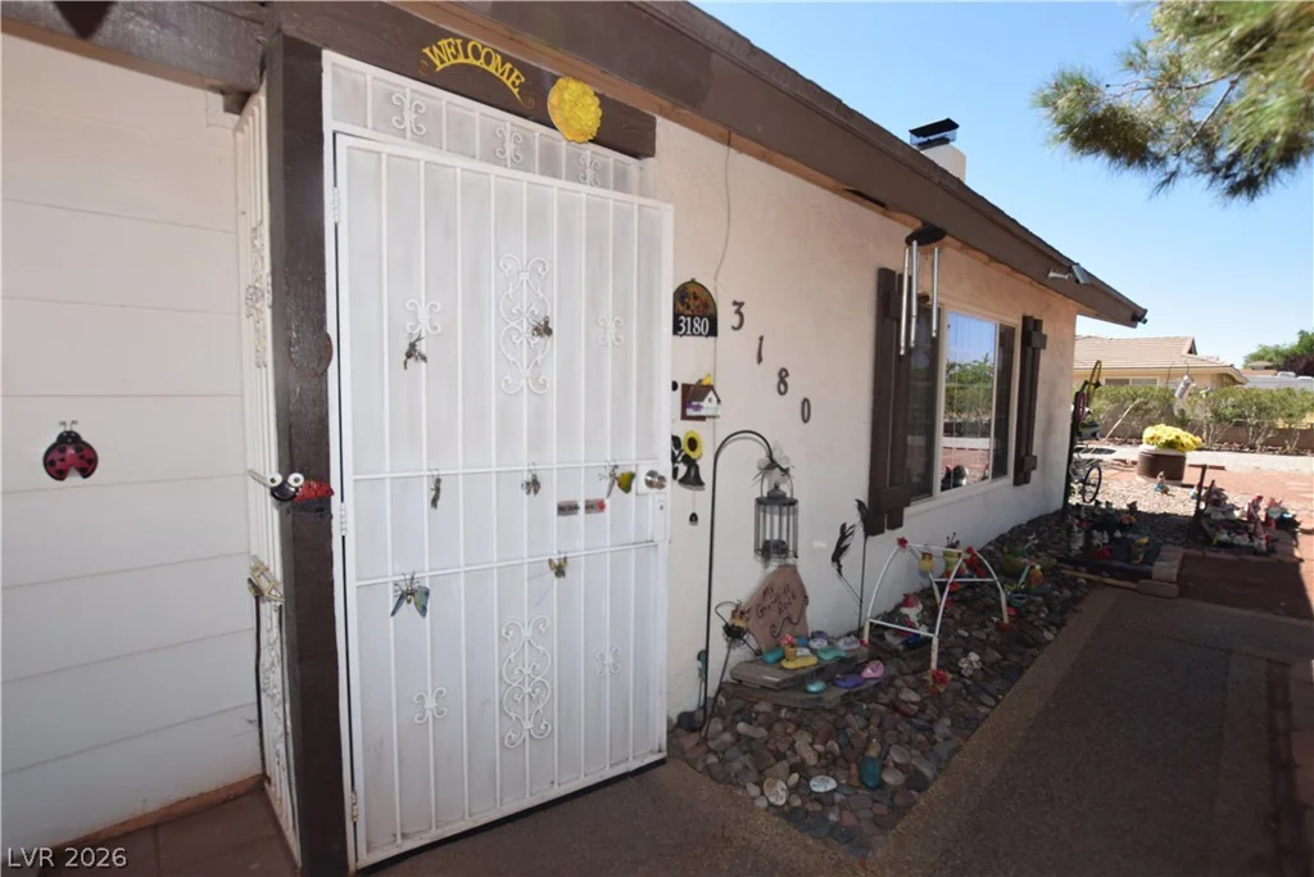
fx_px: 602
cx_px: 657
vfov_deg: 72.1
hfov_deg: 95.0
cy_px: 438
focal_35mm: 16
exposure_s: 1/160
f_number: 6.3
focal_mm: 11
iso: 100
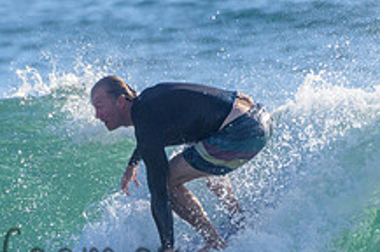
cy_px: 164
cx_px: -12
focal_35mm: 1642
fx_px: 17306
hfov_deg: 1.3
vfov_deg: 0.8
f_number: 5.6
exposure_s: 1/2000
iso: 200
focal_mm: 500
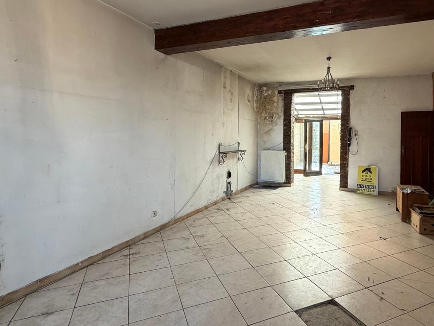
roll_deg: -0.6
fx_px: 276
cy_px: 140
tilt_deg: -0.5
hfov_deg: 75.4
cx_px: 263
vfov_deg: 60.8
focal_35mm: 22
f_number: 2.2
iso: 320
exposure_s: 1/100
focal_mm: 2.22
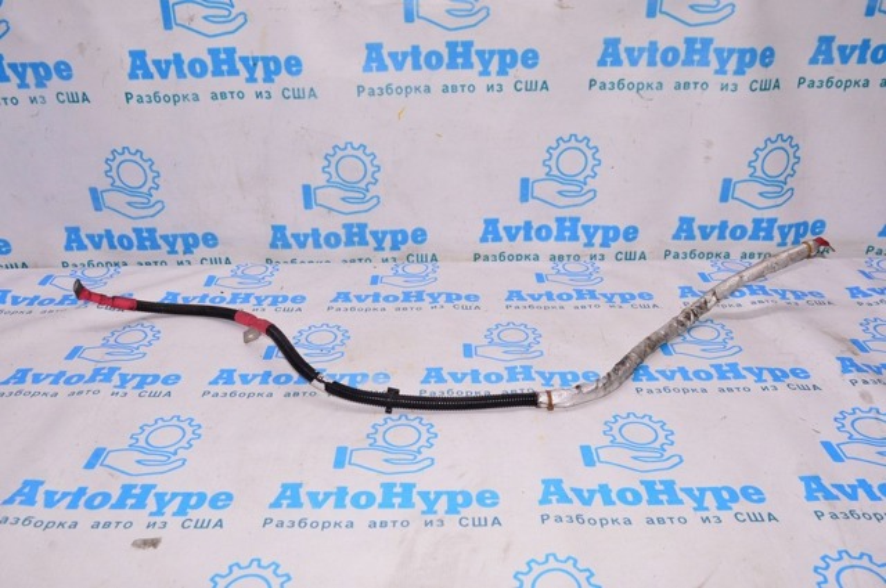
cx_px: 443
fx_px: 737
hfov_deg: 62.0
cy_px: 294
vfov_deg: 43.5
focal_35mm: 30
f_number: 8
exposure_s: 1/200
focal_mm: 20
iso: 1600
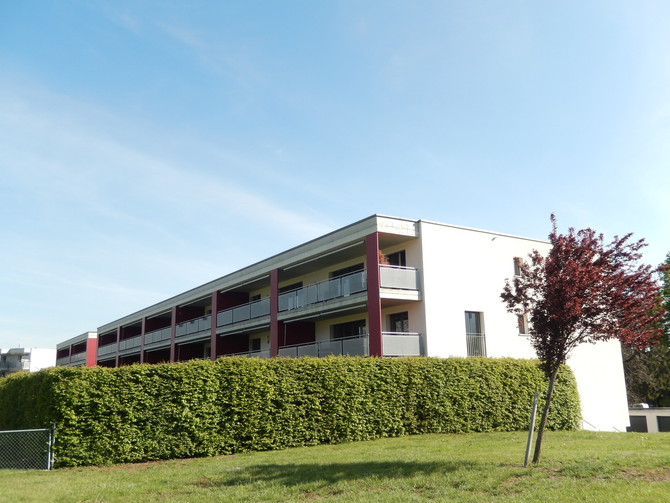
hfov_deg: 56.8
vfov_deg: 44.2
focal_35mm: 32
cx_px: 335
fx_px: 619
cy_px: 252
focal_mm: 5.7
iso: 125
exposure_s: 1/500
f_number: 3.8
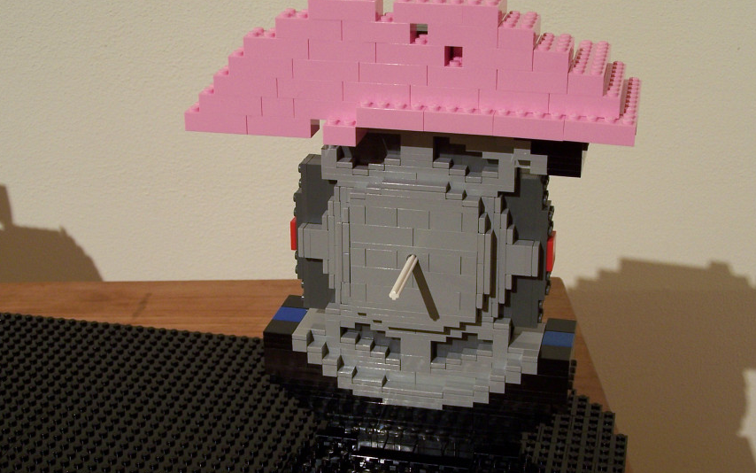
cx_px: 405
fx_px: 1257
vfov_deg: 21.3
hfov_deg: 33.5
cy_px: 285
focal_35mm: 61
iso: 80
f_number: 3
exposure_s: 1/2
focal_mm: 8
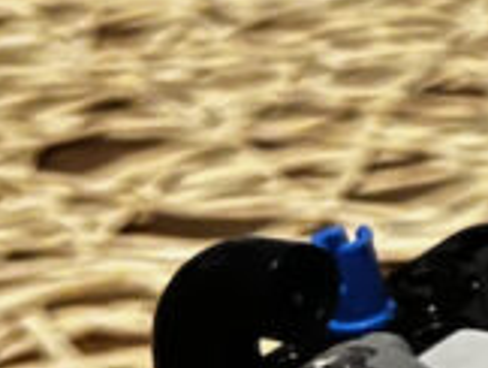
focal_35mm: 164
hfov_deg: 9.7
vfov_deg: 9.1
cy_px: 247
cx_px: 1386
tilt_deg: -19.5
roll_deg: +0.2
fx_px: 2315
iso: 500
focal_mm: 5.1
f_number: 1.6
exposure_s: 1/12
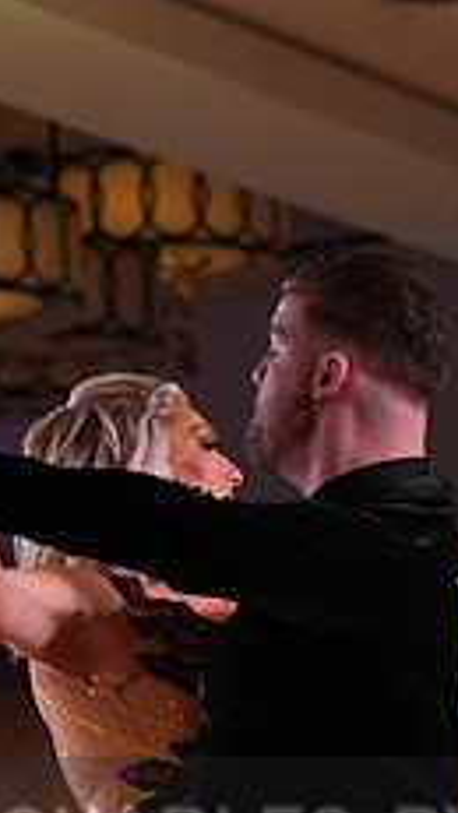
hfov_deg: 4.6
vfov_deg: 8.1
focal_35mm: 266
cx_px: 217
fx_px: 5741
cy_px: 876
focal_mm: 101
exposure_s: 1/500
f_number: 4
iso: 2500
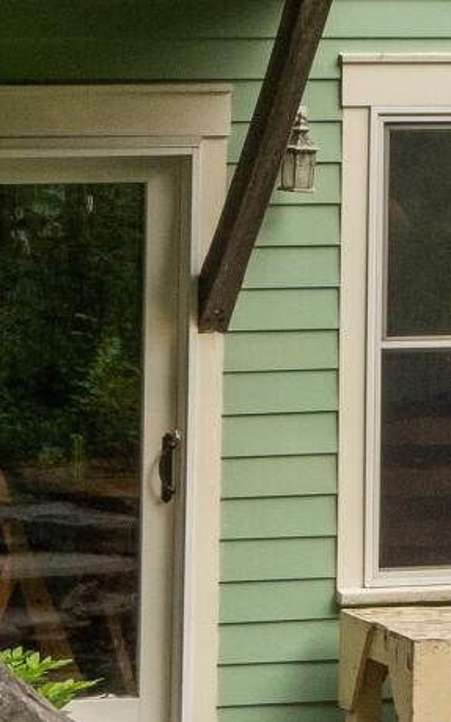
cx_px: 204
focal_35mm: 260
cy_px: -378
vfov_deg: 7.9
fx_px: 5112
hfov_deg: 5.1
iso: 800
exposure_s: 1/80
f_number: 16
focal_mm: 39
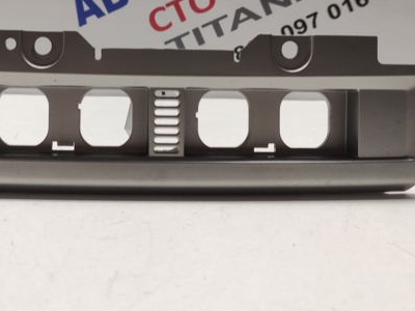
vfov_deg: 35.5
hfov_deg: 46.3
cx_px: 150
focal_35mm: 40
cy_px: 94
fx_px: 480
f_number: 1.89
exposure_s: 1/50
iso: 115
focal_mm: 5.43
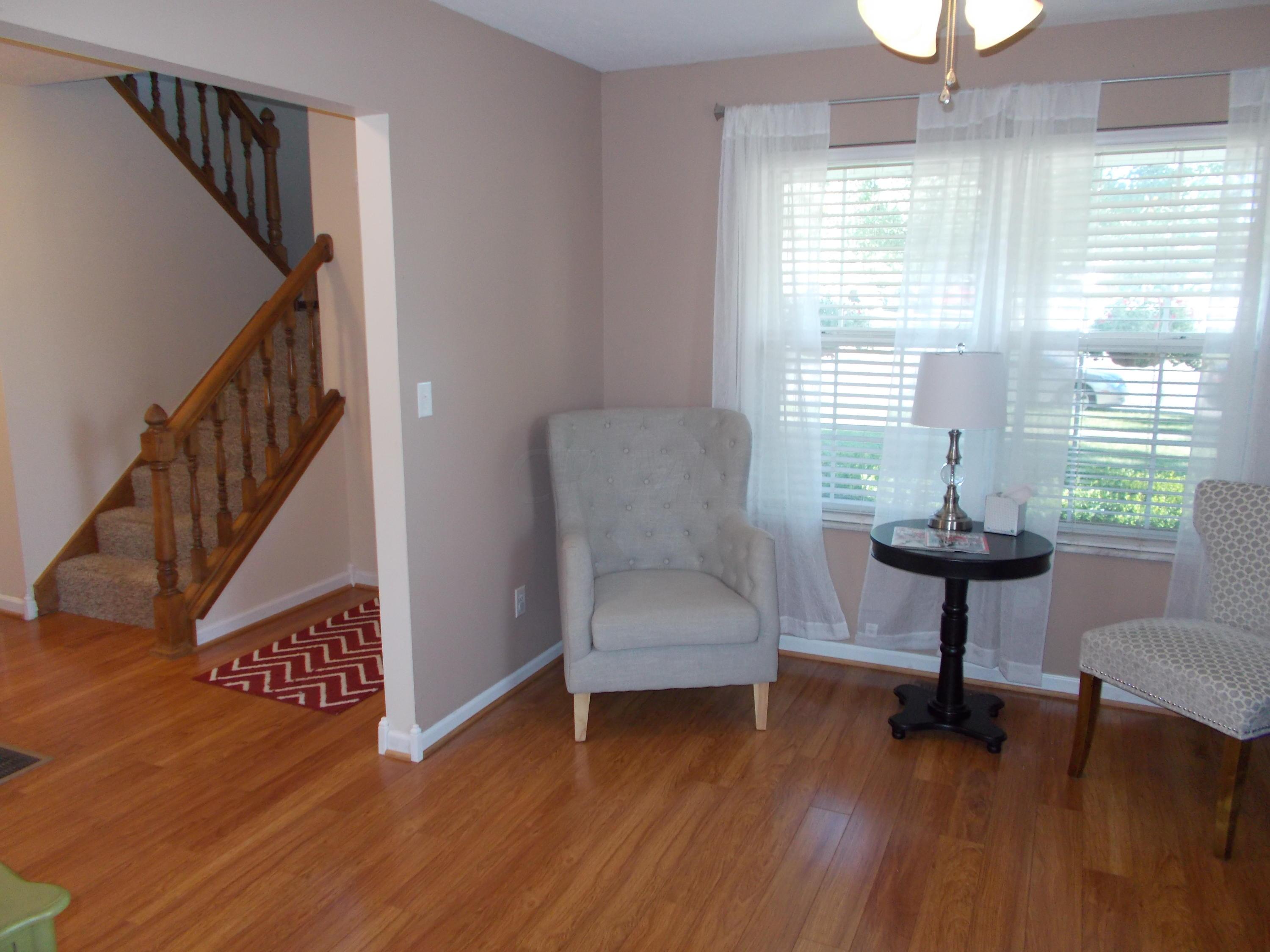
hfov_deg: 67.3
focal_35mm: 26
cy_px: 476
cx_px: 635
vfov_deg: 53.1
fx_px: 954
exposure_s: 1/25
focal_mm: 4.6
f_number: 3.2
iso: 200
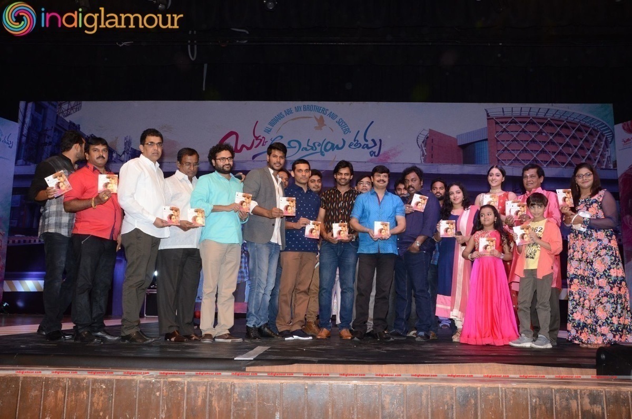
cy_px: 210
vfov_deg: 39.8
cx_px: 316
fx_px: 578
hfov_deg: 57.3
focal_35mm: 33
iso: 1250
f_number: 7.1
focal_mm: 22
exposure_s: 1/125
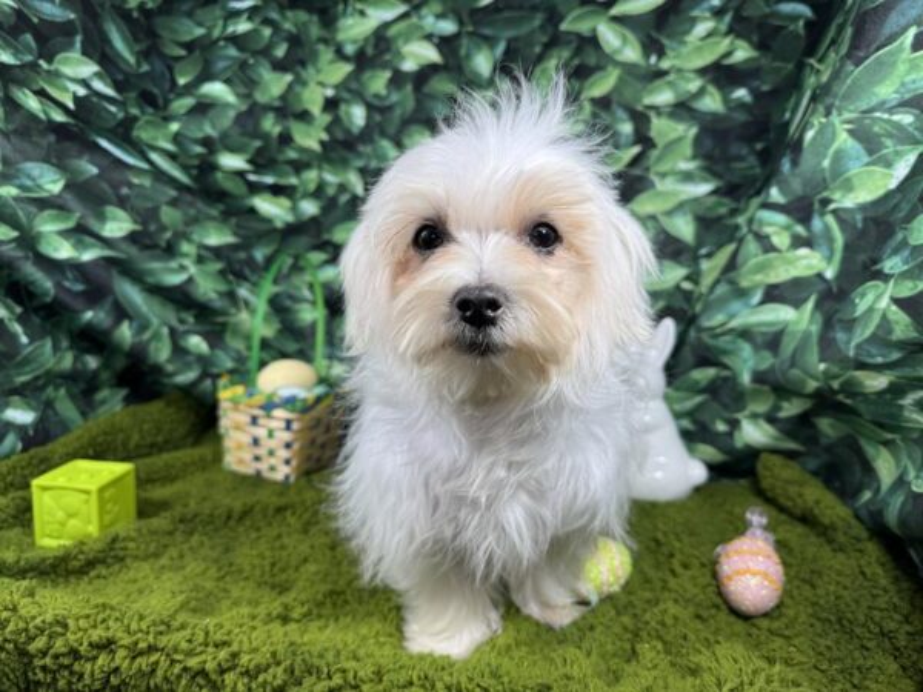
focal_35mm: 24
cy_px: 346
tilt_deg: -9.7
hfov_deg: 71.6
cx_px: 462
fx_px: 640
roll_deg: -1.5
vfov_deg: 56.8
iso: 80
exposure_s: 1/340
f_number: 1.78
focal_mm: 6.76
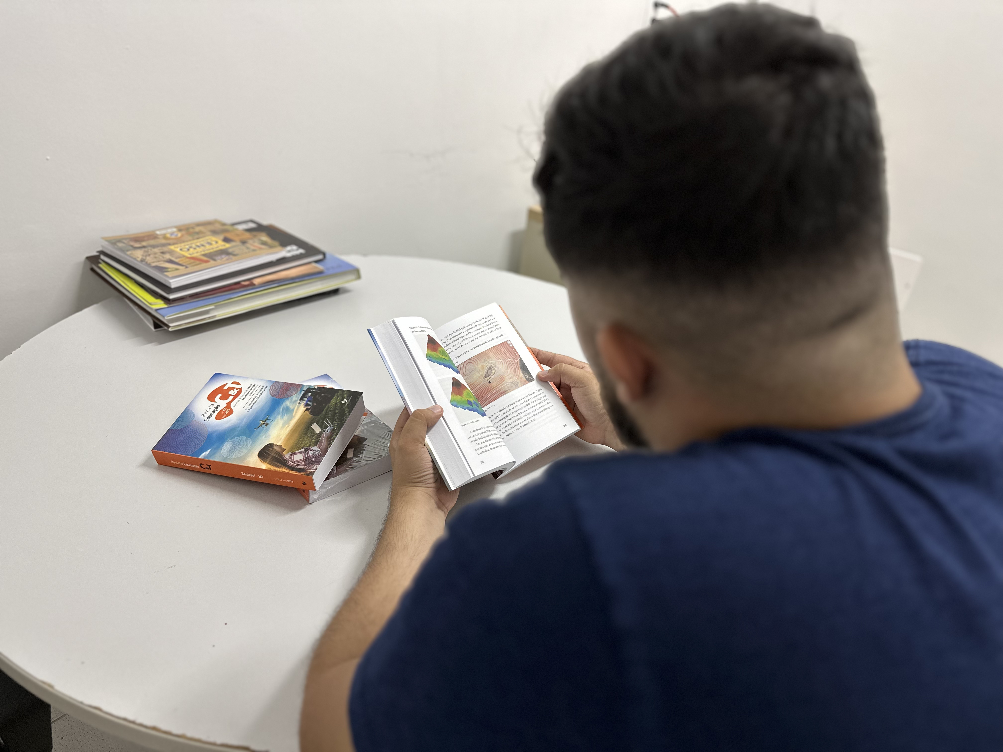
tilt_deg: -29.3
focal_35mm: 24
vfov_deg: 56.8
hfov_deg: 71.6
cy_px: 376
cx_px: 502
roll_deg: -7.3
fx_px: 695
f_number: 1.78
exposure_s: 1/60
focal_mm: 6.86
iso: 125
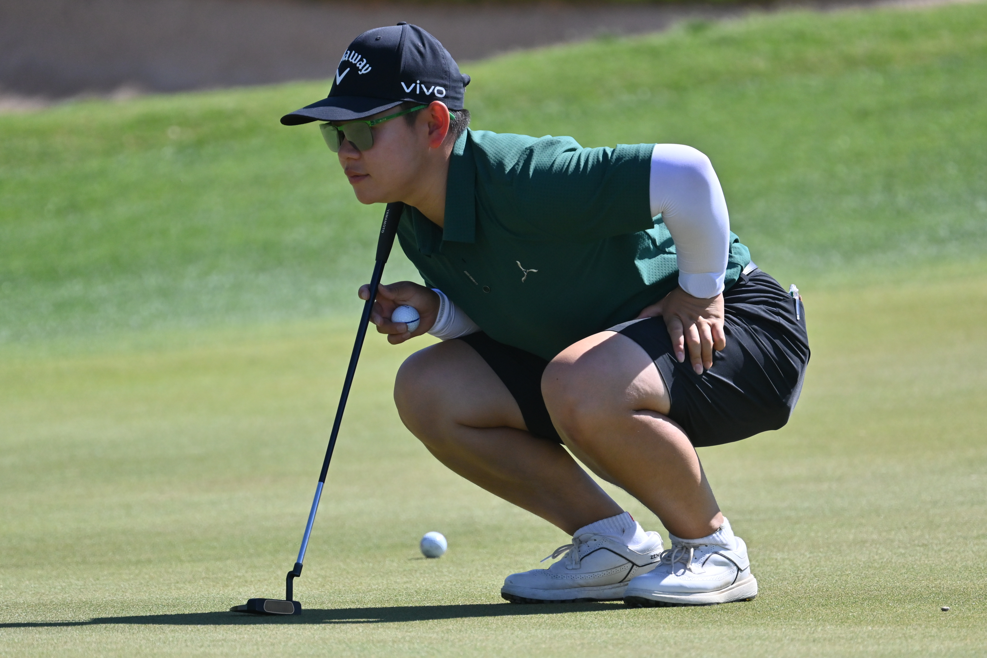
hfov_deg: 3.4
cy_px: 329
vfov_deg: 2.3
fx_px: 16449
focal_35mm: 600
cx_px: 494
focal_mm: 400
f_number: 5.6
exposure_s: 1/4000
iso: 900
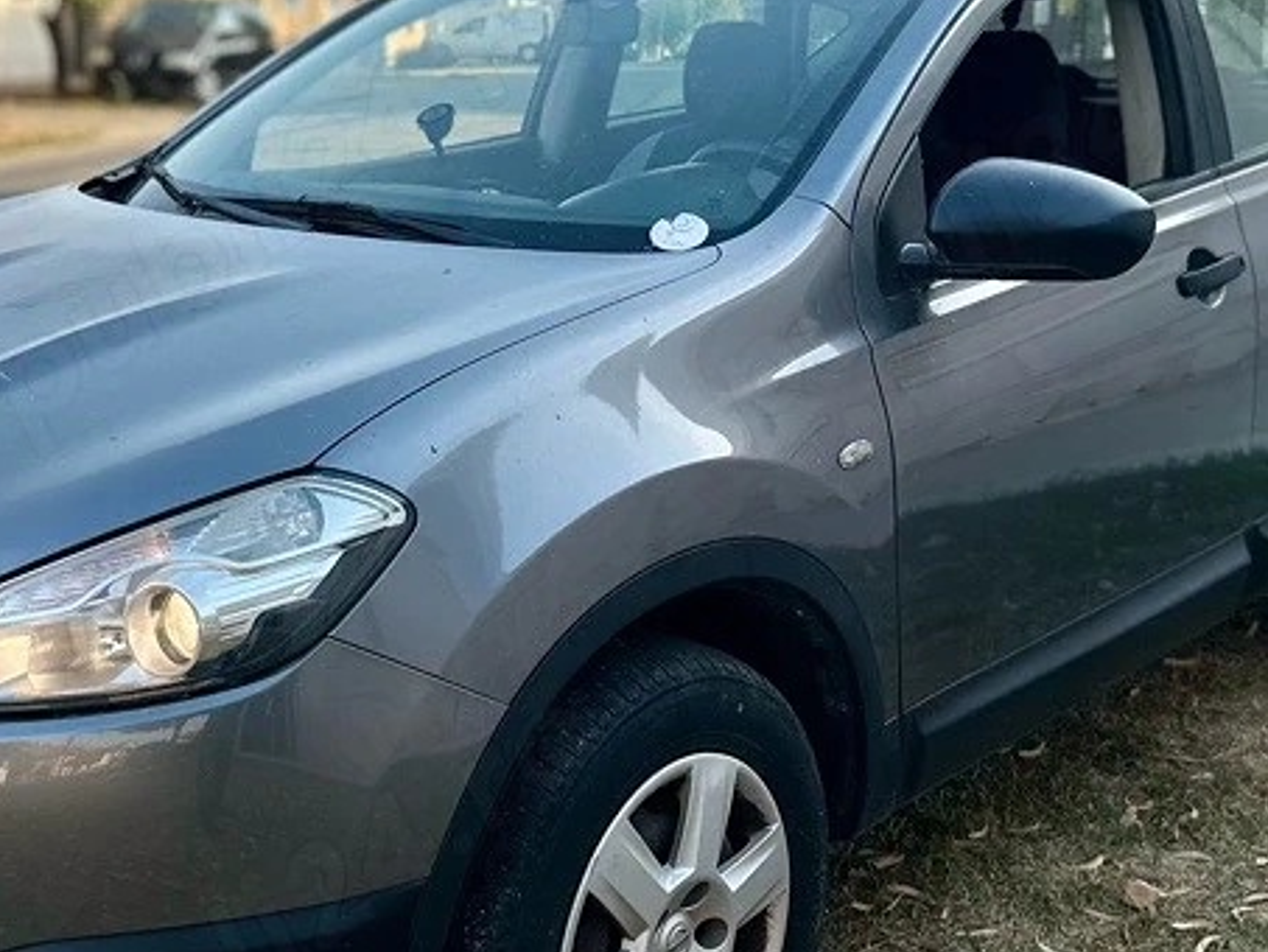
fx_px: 1942
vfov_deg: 27.1
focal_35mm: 53
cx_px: 476
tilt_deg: -5.6
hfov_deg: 36.0
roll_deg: -0.2
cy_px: 221
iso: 80
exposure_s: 1/2525
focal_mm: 6.86
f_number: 1.78
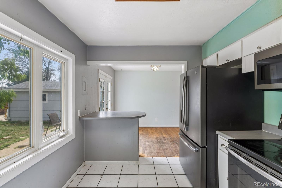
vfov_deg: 70.4
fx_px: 133
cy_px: 94
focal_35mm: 17
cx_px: 141
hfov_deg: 93.3
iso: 400
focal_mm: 17
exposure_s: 1/50
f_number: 9
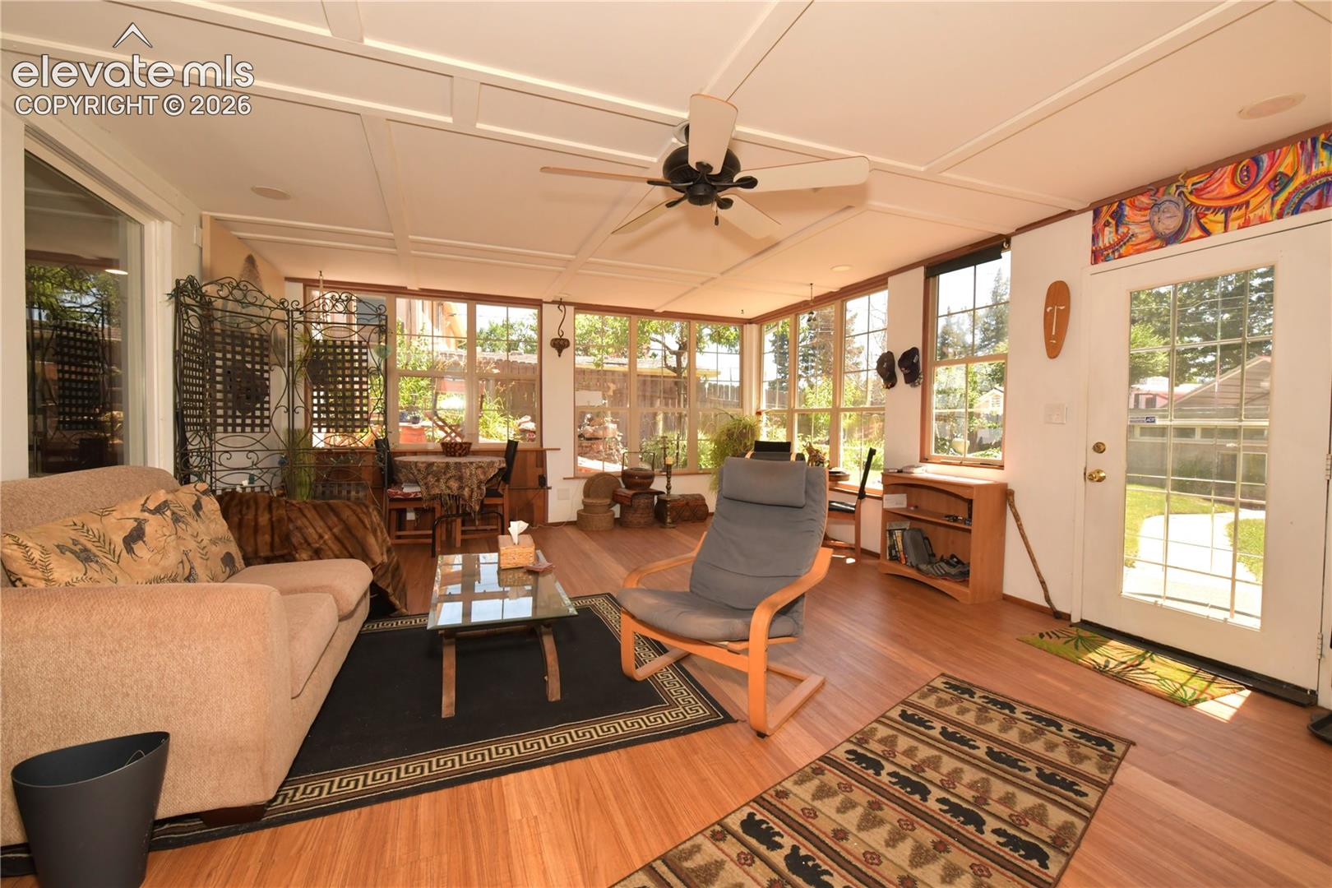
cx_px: 666
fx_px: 518
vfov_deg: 81.2
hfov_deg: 104.3
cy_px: 444
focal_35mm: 14
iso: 800
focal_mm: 14
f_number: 11
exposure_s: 1/250
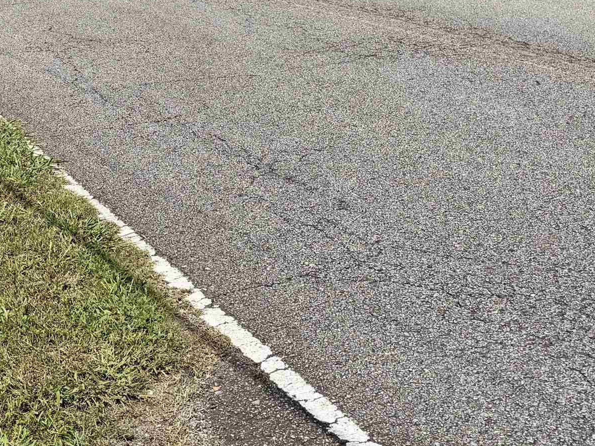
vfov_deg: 22.5
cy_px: -22
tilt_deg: -6.6
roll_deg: +2.1
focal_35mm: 62
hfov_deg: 28.6
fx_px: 1066
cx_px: -43
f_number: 1.78
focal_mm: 6.76
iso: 80
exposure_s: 1/4673
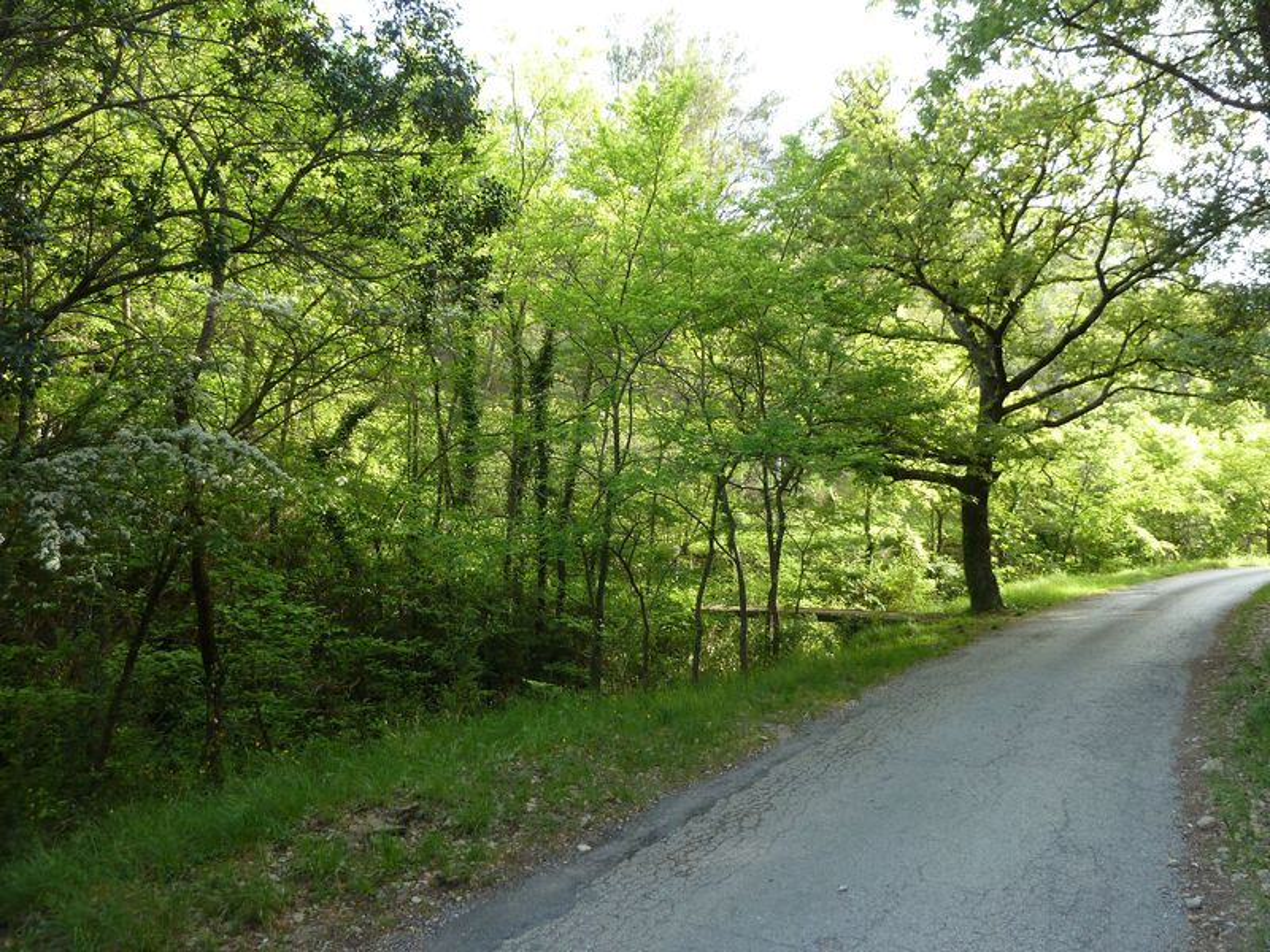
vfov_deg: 54.9
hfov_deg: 69.4
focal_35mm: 25
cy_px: 476
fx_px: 917
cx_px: 635
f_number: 3.3
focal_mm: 4.1
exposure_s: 1/60
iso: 80
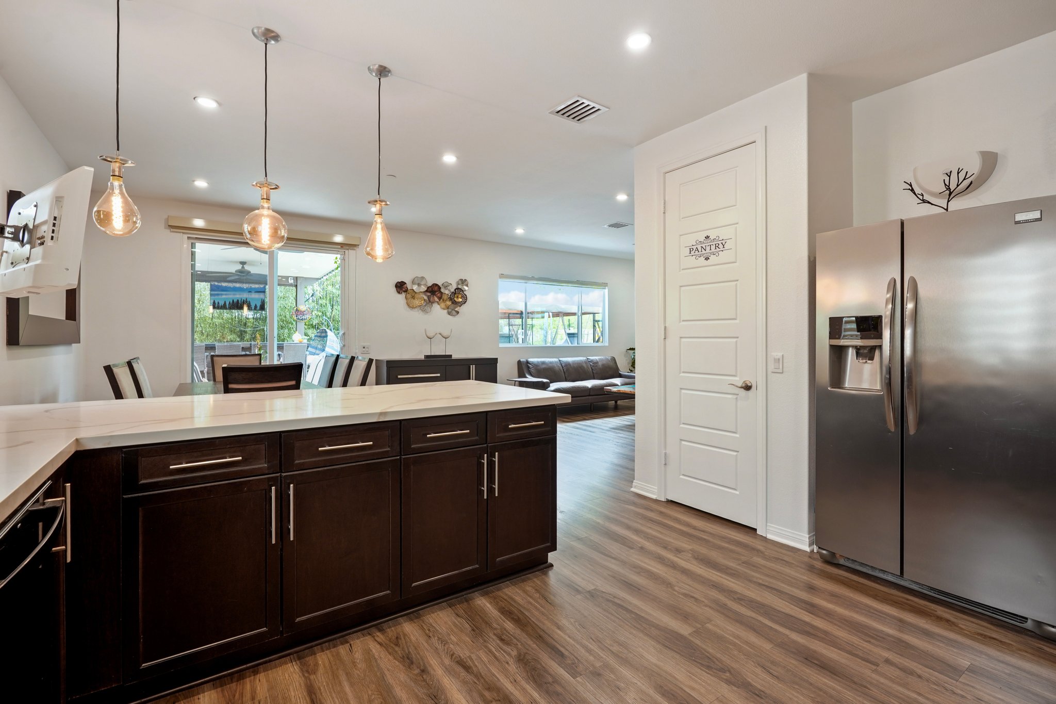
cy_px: 352
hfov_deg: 96.7
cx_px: 528
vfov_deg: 73.7
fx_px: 469
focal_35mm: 16
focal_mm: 16
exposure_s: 1/2
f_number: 8
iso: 400
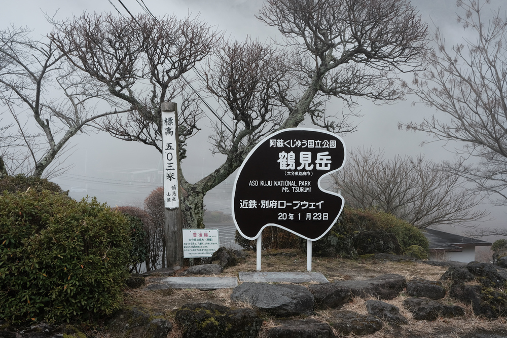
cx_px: 254
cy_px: 169
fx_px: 493
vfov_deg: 37.9
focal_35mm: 35
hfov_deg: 54.4
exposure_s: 1/58
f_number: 8
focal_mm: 23
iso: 250
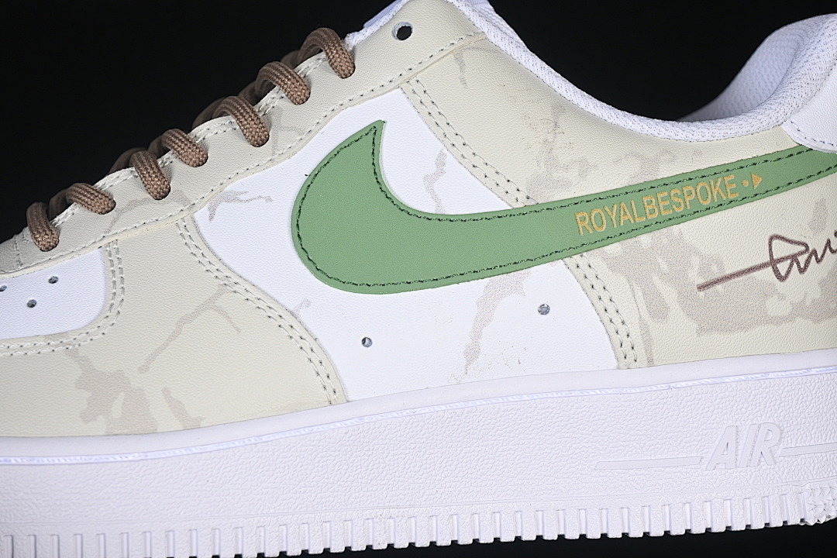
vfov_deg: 18.2
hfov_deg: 27.0
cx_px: 418
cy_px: 279
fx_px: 1744
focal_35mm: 75
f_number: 7.1
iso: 160
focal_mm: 50
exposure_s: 1/80
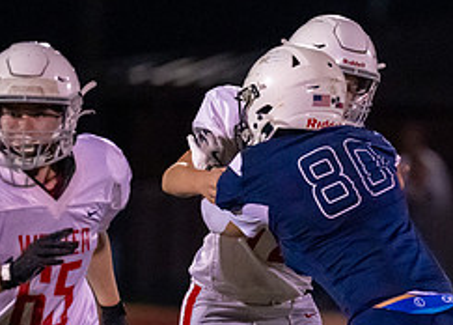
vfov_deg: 2.1
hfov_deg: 2.9
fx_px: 8975
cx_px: 345
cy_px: 357
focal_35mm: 697
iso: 6400
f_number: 2.8
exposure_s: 1/1600
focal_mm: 200
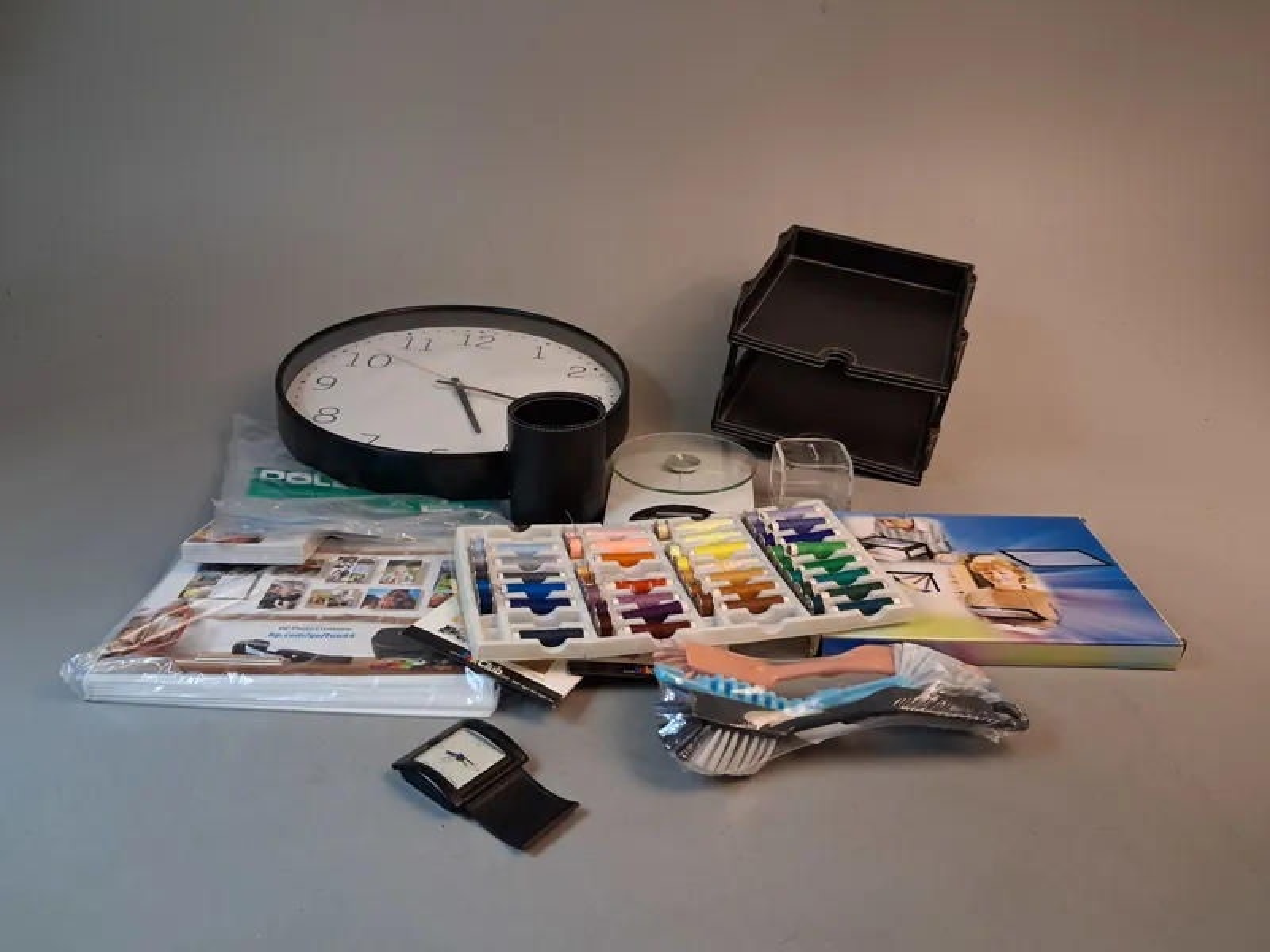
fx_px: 991
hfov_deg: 65.3
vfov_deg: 51.4
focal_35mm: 27
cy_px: 476
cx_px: 635
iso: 250
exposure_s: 1/50
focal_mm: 4
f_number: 1.8
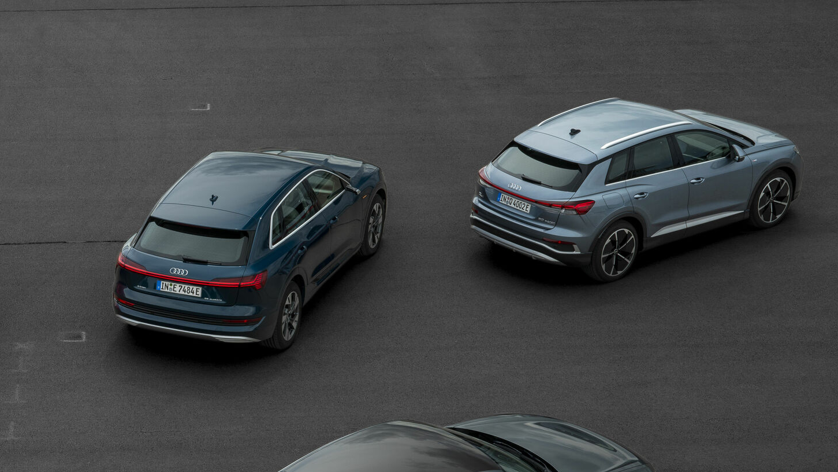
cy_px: 298
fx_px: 2311
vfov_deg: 11.6
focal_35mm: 104
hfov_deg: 20.0
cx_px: 31
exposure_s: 1/40
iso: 100
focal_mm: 50
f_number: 11
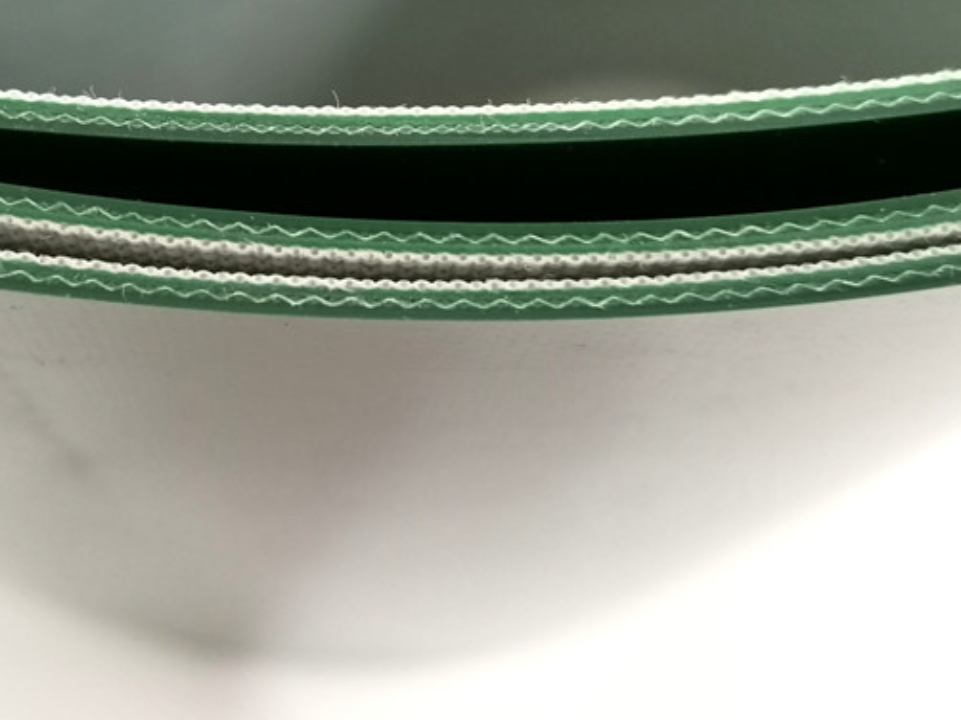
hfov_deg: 36.8
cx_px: 268
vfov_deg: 28.0
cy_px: 163
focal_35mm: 51
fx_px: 1415
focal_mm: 4.75
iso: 400
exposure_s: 1/50
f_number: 1.8
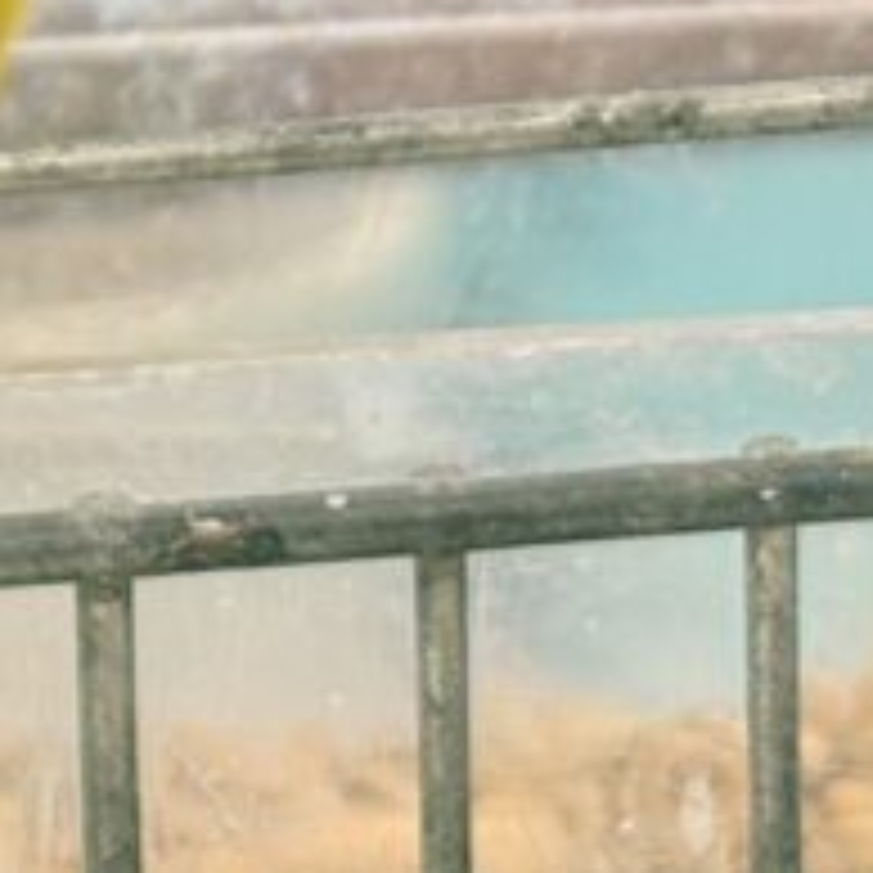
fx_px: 8132
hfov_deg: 6.0
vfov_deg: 6.0
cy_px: -711
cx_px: -837
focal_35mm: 285
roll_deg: +3.0
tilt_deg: -11.1
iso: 80
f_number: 1.6
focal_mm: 5.96
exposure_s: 1/100
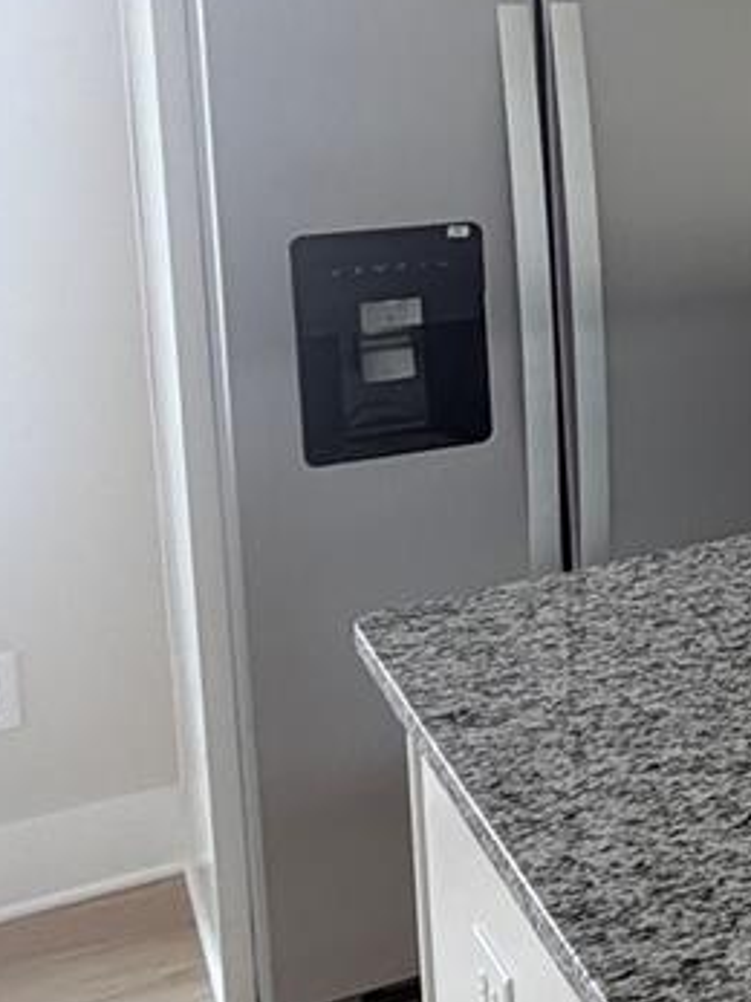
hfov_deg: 17.1
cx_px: 1511
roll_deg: -0.1
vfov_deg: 30.2
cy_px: 147
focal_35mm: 62
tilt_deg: -5.5
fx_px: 1795
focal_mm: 2.22
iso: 125
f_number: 2.2
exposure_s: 1/121
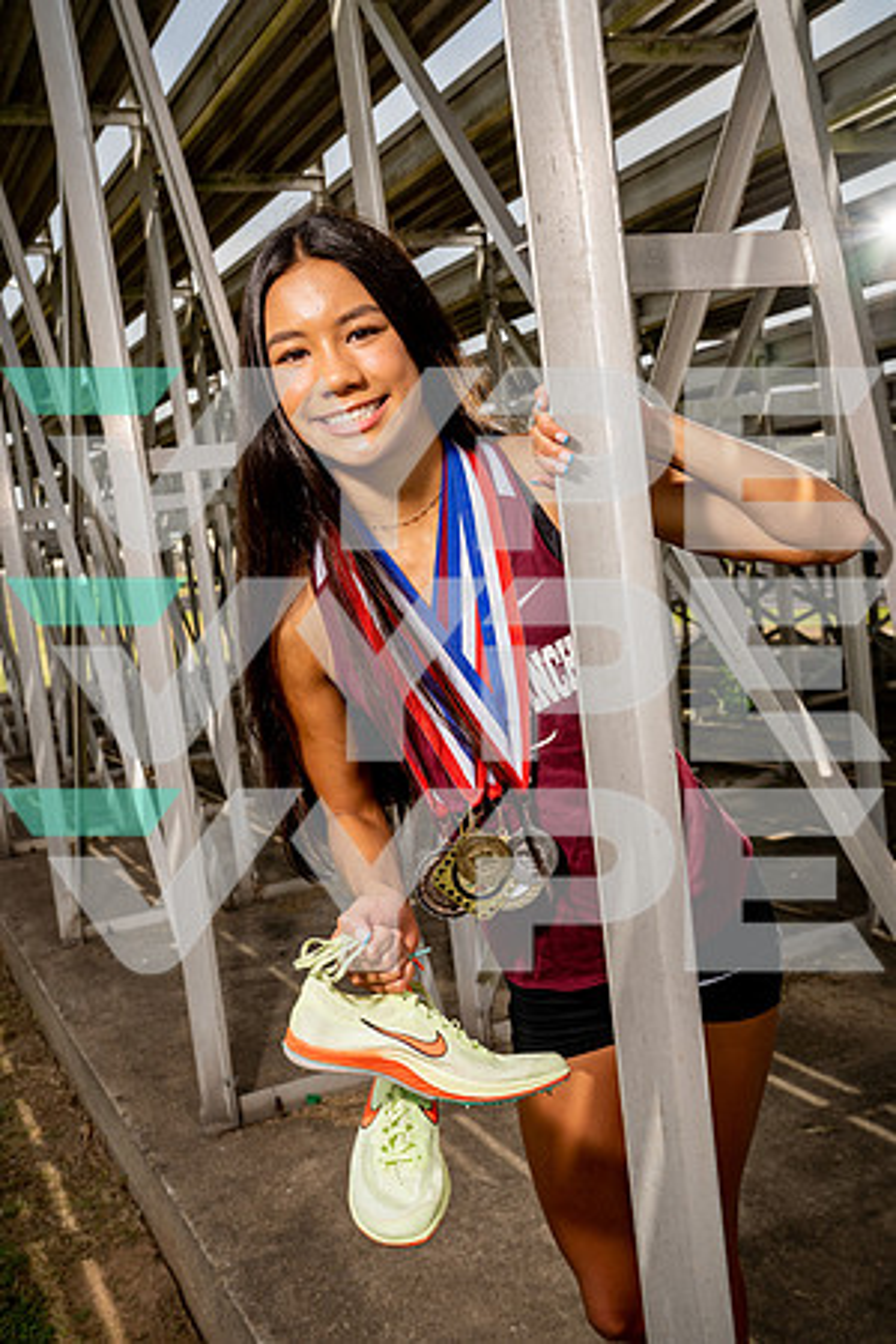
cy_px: 672
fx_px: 1381
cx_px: 448
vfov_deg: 51.9
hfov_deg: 35.9
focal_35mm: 37
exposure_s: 1/400
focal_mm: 37
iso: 100
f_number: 8
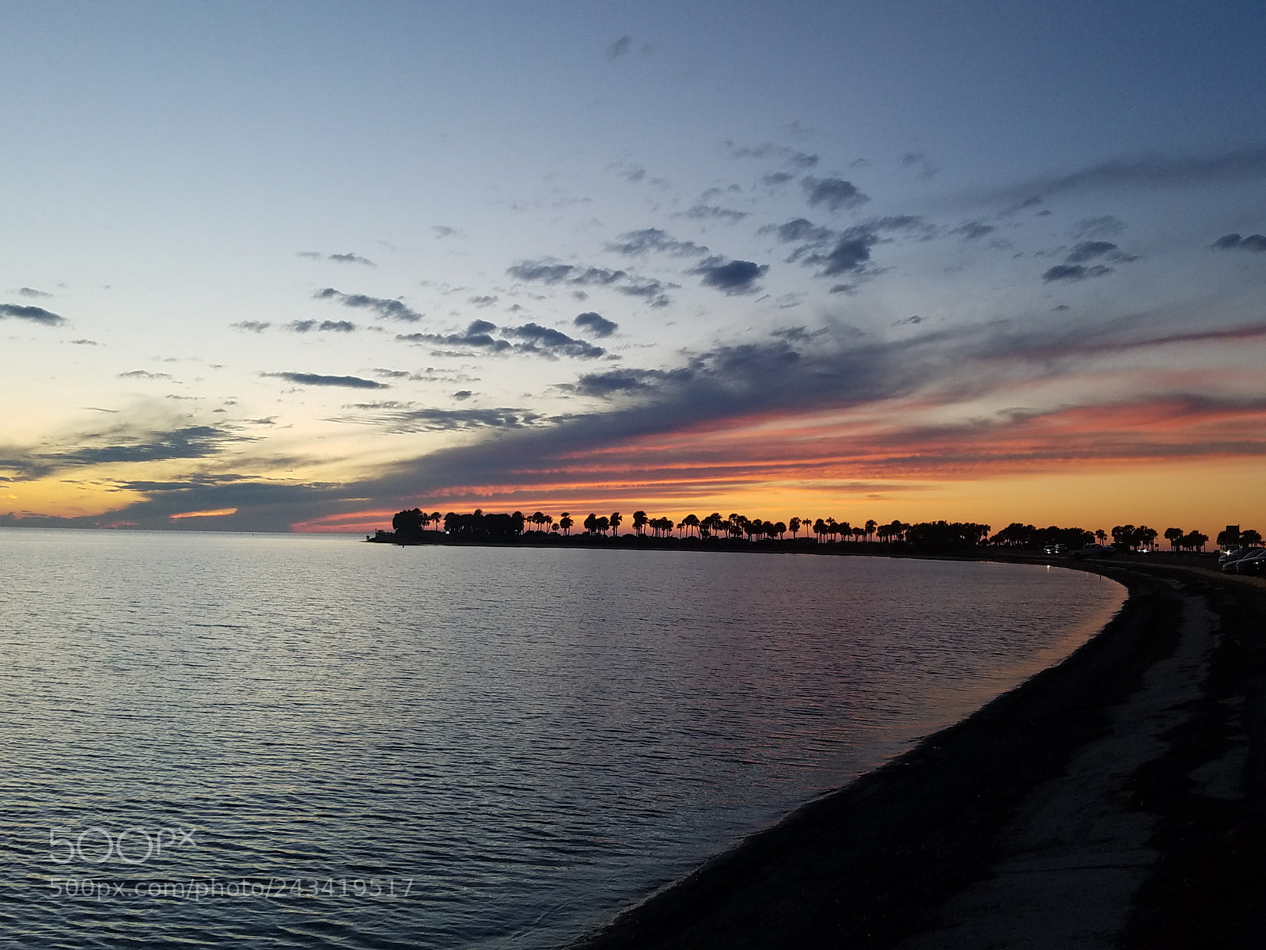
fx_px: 951
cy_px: 475
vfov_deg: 53.1
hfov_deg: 67.3
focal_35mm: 26
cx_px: 633
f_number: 1.7
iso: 50
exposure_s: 1/228
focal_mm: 4.2
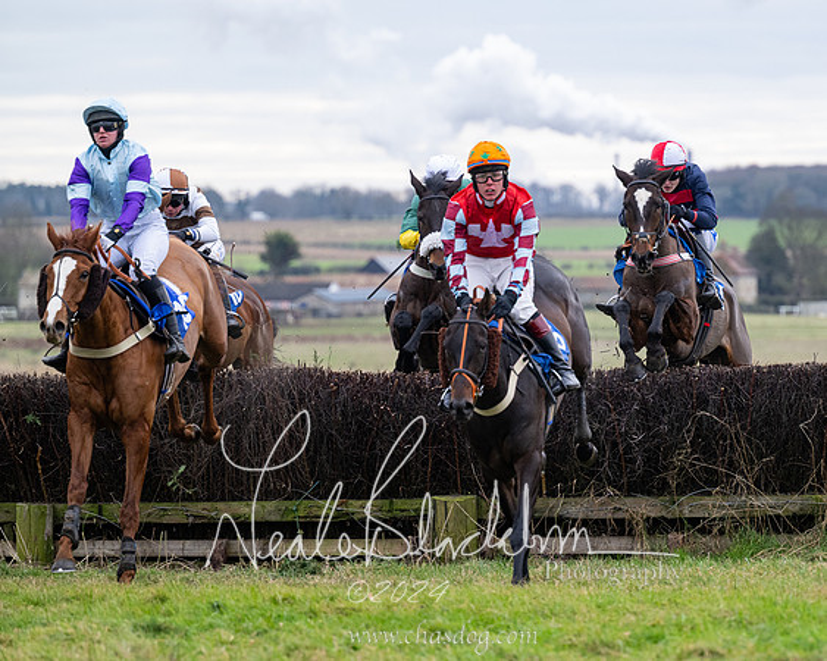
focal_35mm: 246
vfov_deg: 6.3
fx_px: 6009
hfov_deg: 7.9
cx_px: 555
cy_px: 359
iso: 1000
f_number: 4
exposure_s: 1/1000
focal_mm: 190
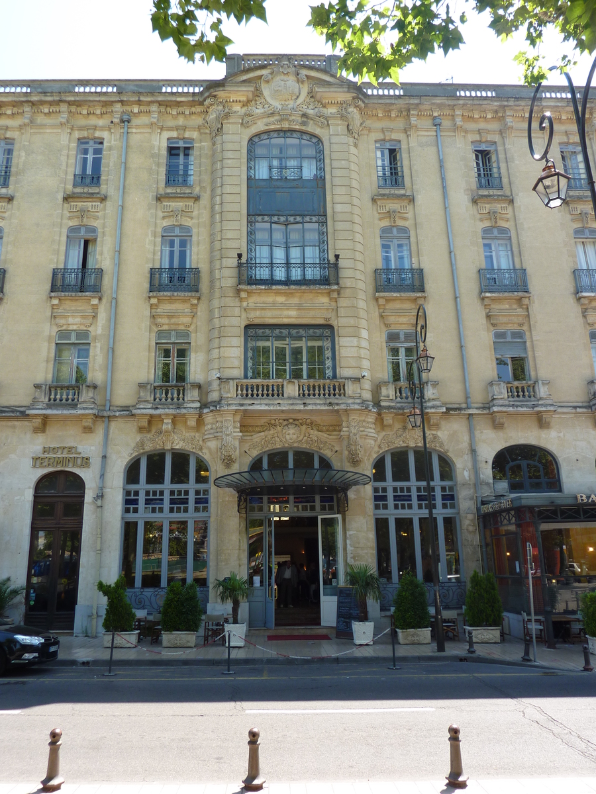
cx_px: 298
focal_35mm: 25
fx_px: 574
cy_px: 397
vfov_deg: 69.4
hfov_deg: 54.9
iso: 80
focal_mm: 4.1
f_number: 4
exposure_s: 1/160
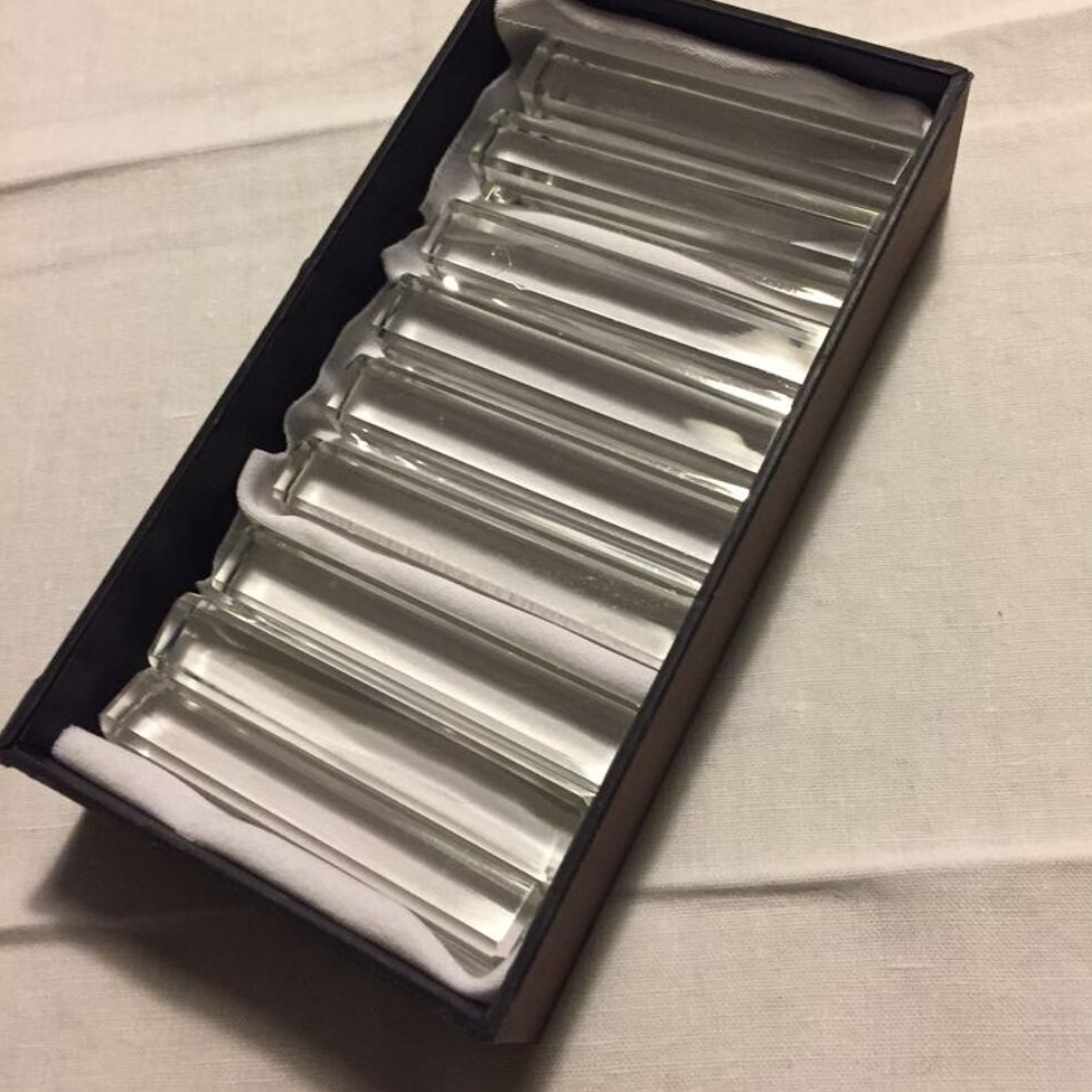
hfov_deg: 47.2
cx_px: 557
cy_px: 505
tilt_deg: -65.3
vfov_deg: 47.2
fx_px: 1249
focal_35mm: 35
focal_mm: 4.15
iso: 250
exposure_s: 1/33
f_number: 2.2
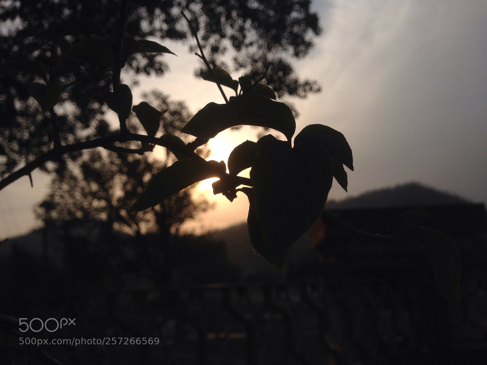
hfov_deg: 55.4
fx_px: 464
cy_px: 182
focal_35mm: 33
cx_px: 244
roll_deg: +0.9
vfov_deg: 42.9
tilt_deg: +13.0
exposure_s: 1/4184
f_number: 2.4
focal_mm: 4.12
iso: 50
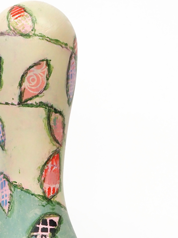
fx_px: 1345
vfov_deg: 10.0
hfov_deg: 7.6
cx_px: 37
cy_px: 268
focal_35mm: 196
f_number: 5
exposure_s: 1/80
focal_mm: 40
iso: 800
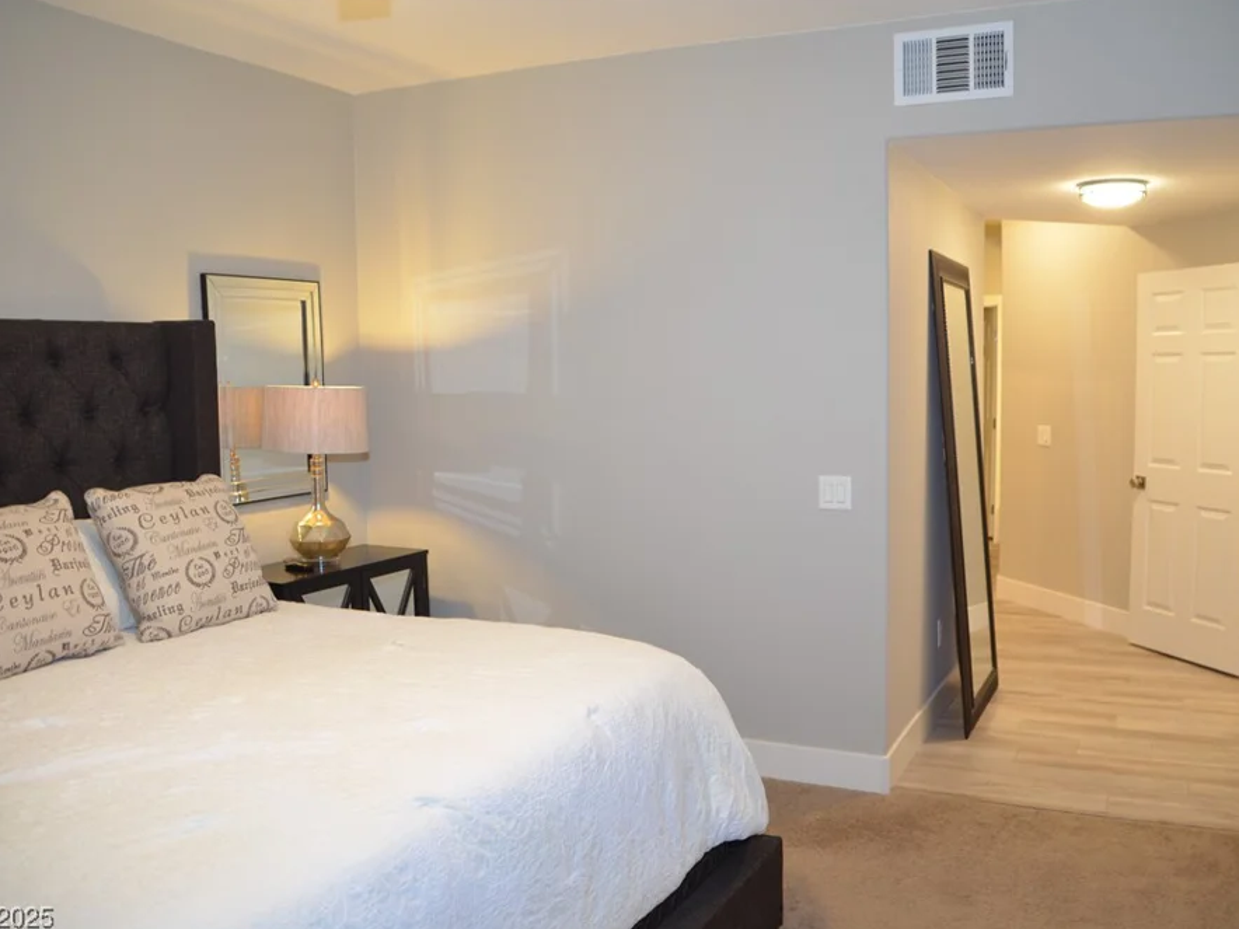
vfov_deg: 46.8
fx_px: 1074
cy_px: 469
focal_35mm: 30
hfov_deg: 59.9
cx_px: 645
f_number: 3.5
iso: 800
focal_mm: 18
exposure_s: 1/40
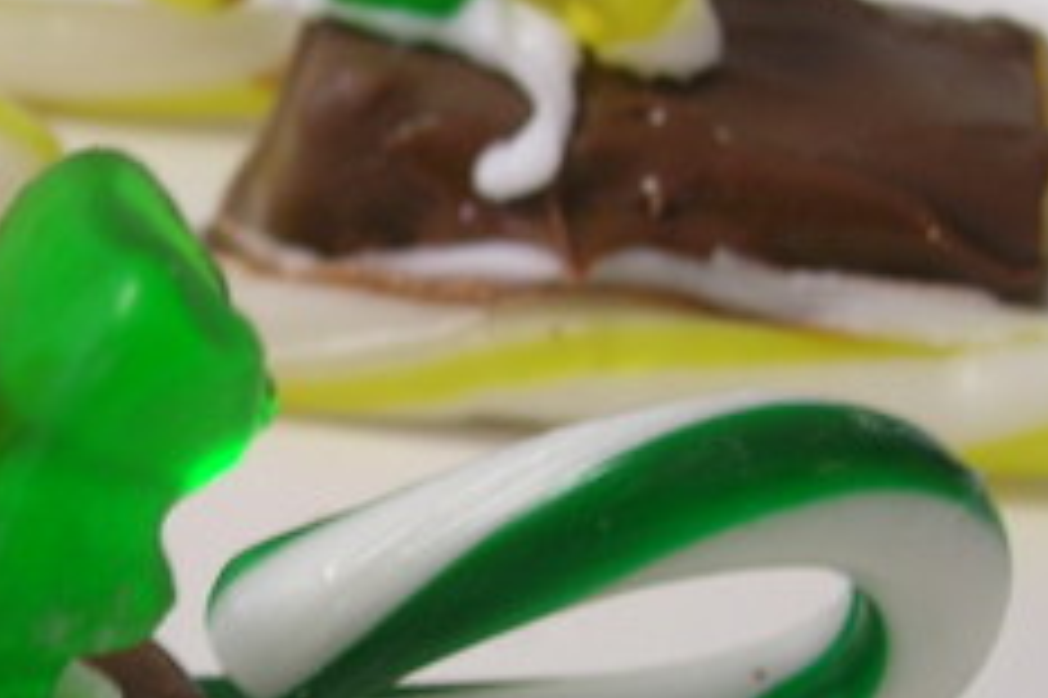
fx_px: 2705
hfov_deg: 21.5
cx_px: 112
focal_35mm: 93
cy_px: 583
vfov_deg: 14.6
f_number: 2.9
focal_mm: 5.7
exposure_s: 1/14
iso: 50
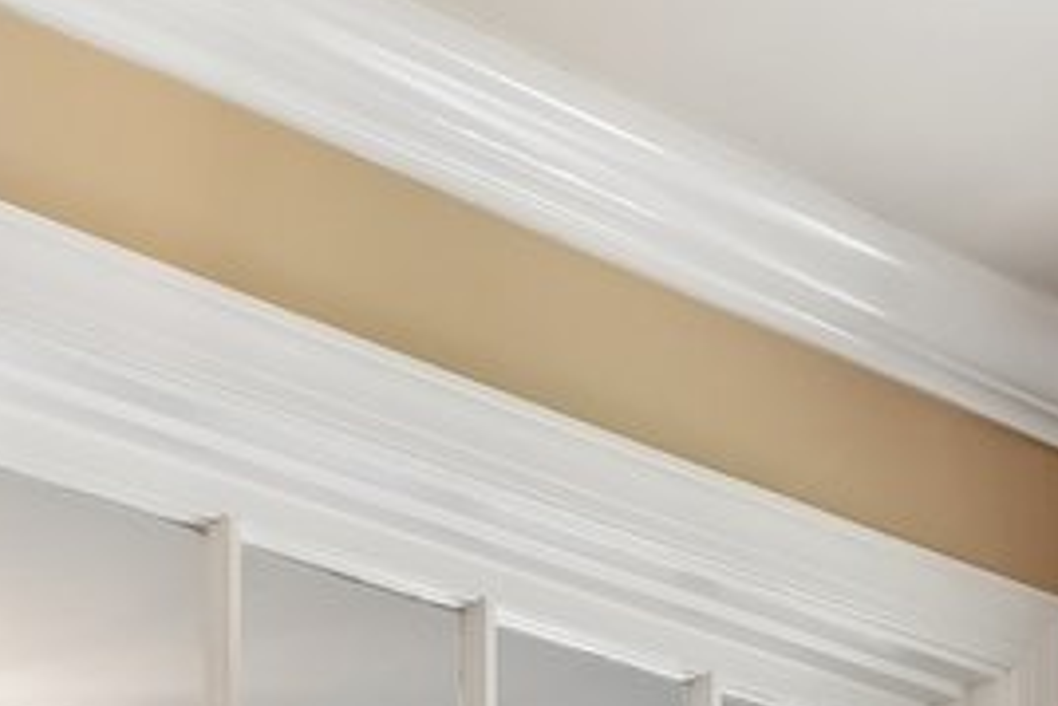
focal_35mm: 107
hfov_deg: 18.8
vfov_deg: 10.5
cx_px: 158
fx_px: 3146
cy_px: 1848
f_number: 8
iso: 400
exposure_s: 1/25
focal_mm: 14
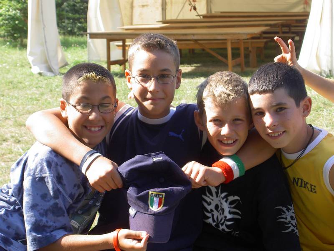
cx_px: 167
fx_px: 965
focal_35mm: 100
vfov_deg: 14.8
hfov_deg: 19.6
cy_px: 126
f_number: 4.5
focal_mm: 20.6
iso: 100
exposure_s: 1/125
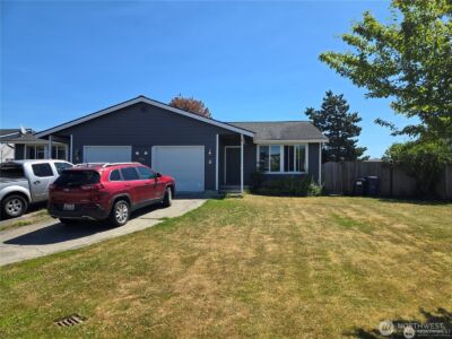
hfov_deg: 73.9
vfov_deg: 58.9
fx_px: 300
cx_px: 226
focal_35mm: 23
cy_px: 170
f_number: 1.8
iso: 25
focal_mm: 5.4
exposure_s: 1/1554
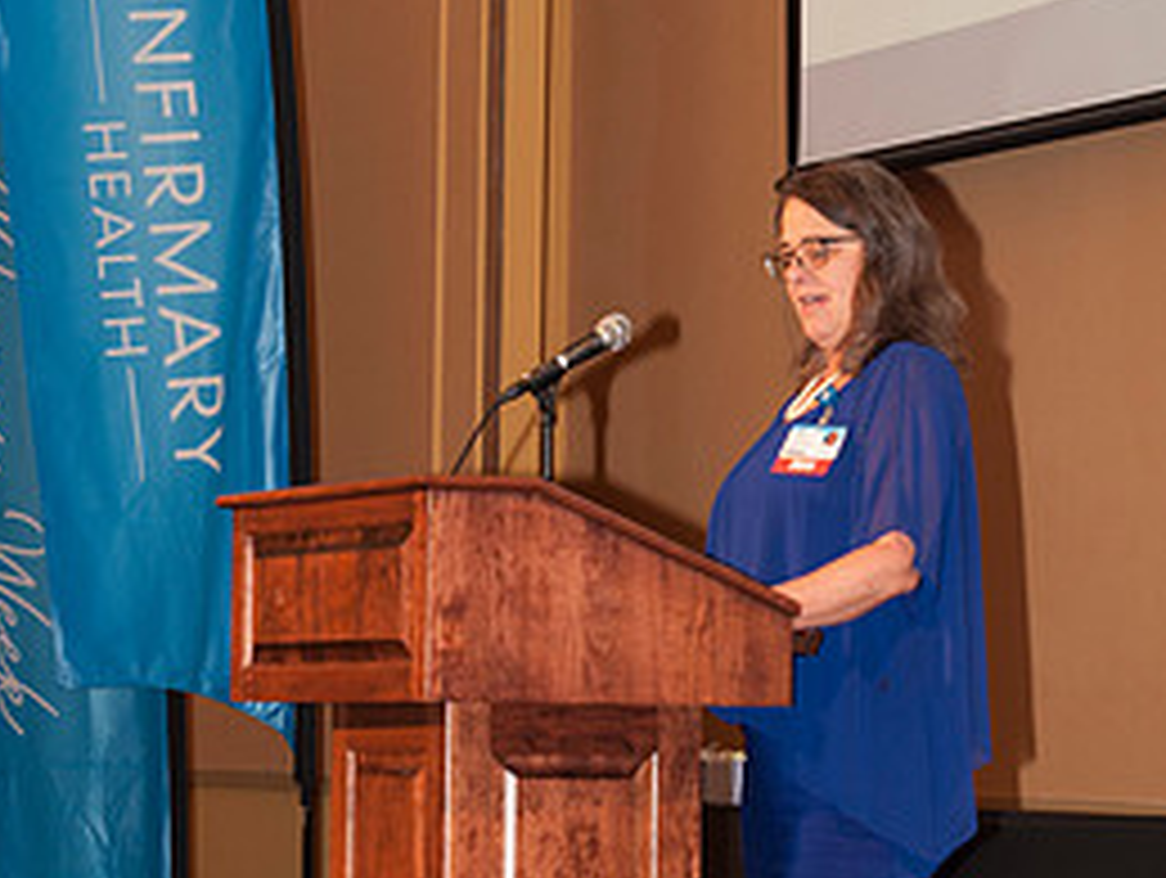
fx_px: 4385
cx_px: 502
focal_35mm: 130
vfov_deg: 11.4
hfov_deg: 15.1
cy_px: 522
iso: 400
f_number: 5.6
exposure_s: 1/30
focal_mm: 52
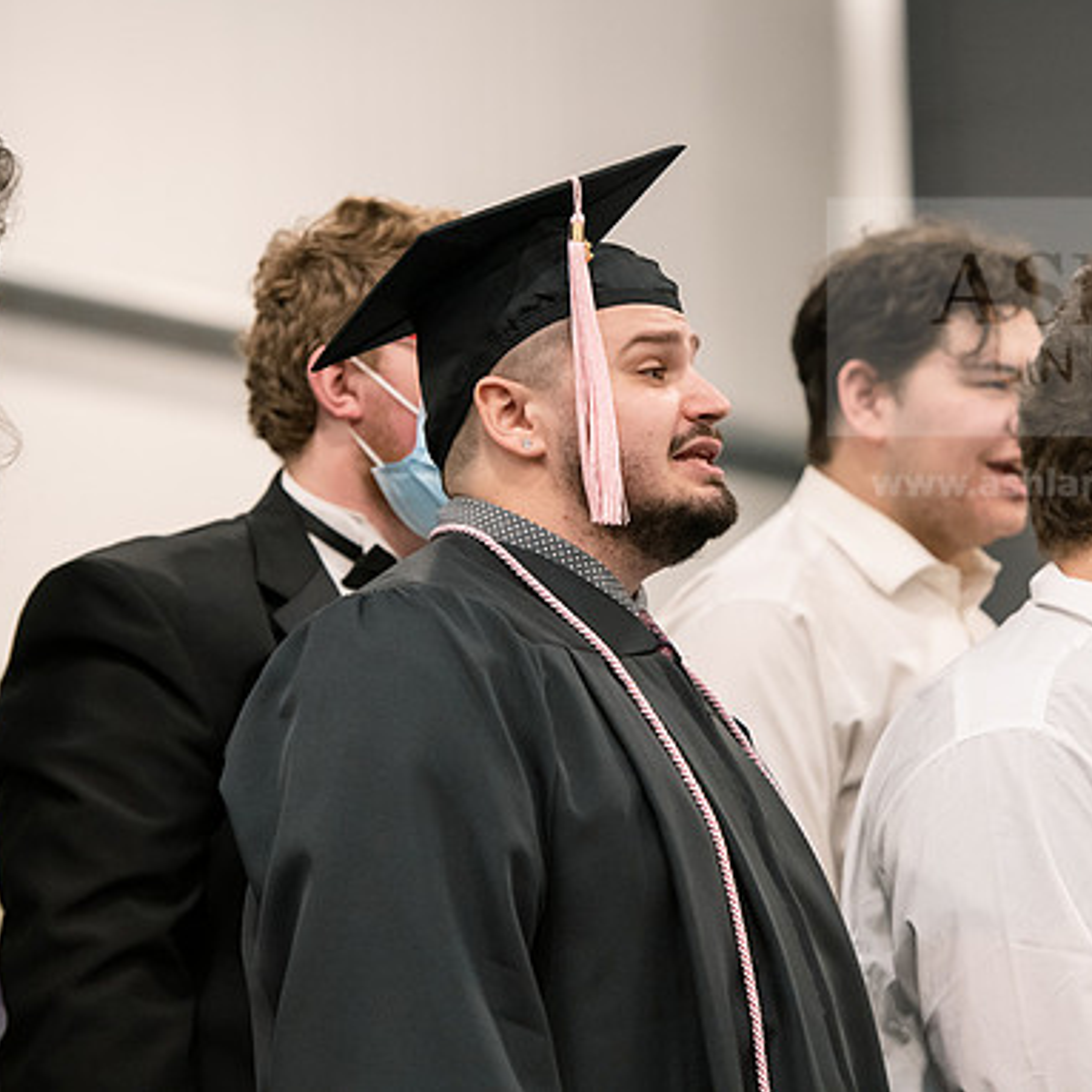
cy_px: 543
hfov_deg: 9.7
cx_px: 741
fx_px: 6424
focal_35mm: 180
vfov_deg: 9.7
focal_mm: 140
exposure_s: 1/200
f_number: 4
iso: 2500
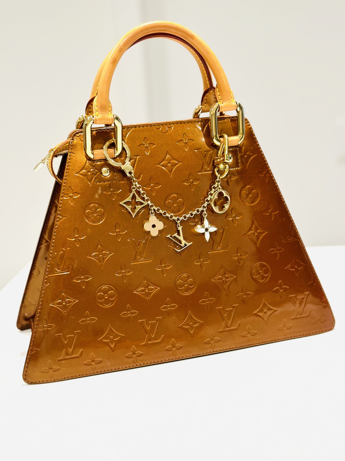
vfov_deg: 39.7
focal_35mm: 48
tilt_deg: -13.8
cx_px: 172
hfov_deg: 30.3
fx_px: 638
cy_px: 230
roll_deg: +3.7
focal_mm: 6.86
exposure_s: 1/60
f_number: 1.78
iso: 160
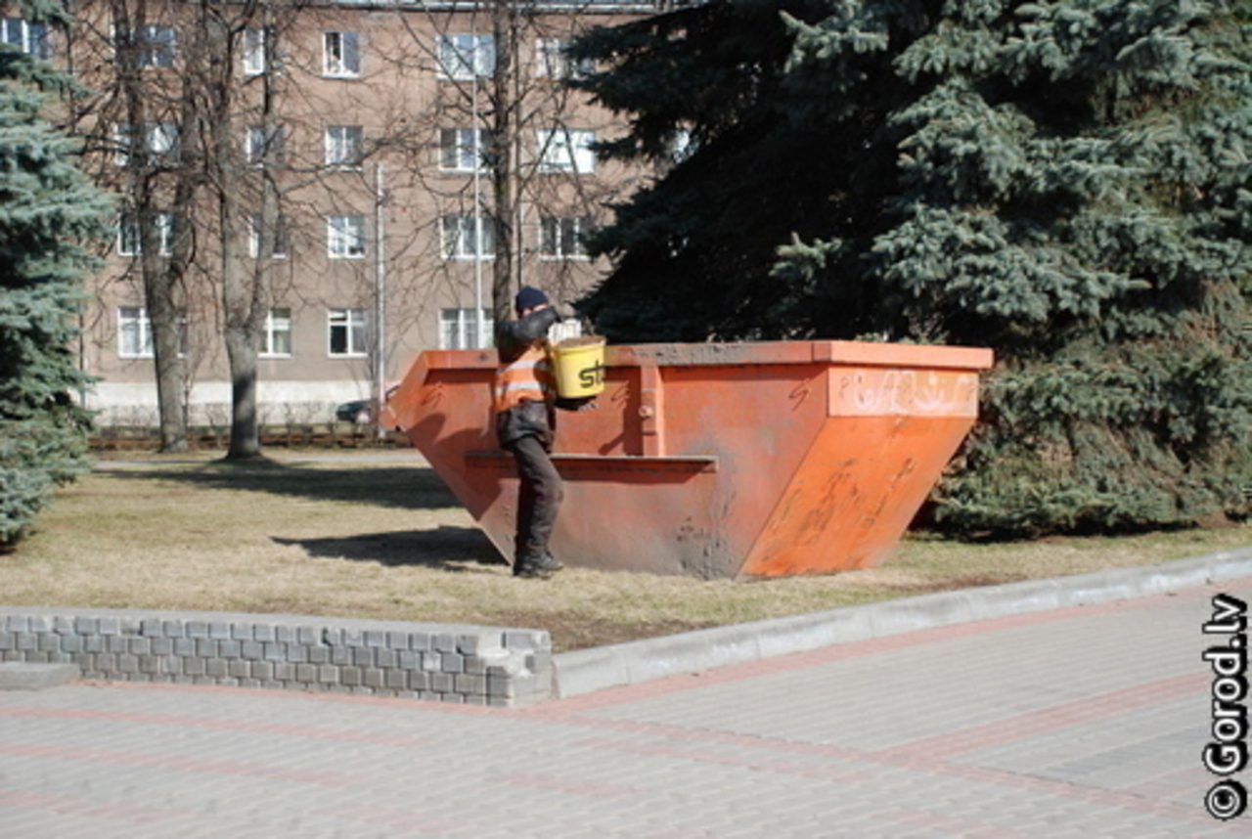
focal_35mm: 60
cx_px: 626
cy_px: 420
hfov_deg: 33.3
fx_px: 2090
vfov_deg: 22.7
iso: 320
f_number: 4.5
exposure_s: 1/1000
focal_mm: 40
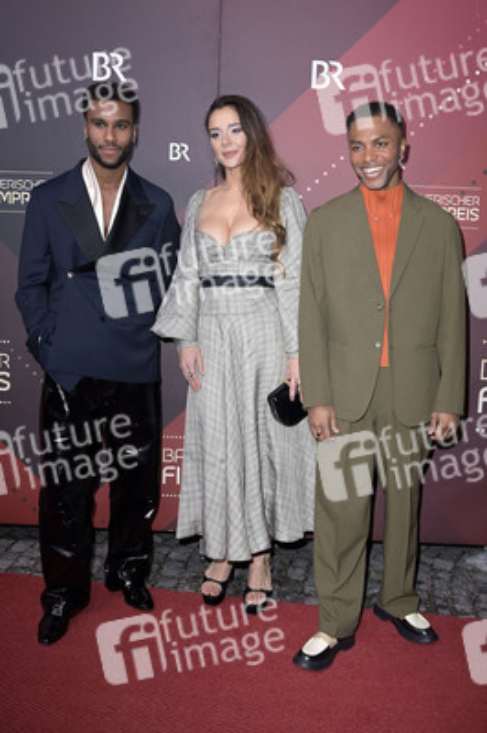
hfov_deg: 38.8
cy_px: 366
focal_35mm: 34
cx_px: 244
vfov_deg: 55.8
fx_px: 691
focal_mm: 34
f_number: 5.6
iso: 640
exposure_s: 1/250
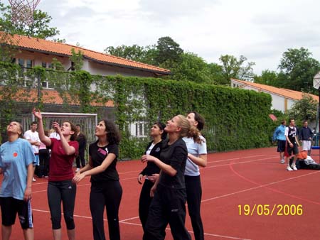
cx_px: 160
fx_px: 472
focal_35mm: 51
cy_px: 120
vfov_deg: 28.6
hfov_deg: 37.5
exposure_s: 1/500
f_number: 5.6
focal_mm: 10.7
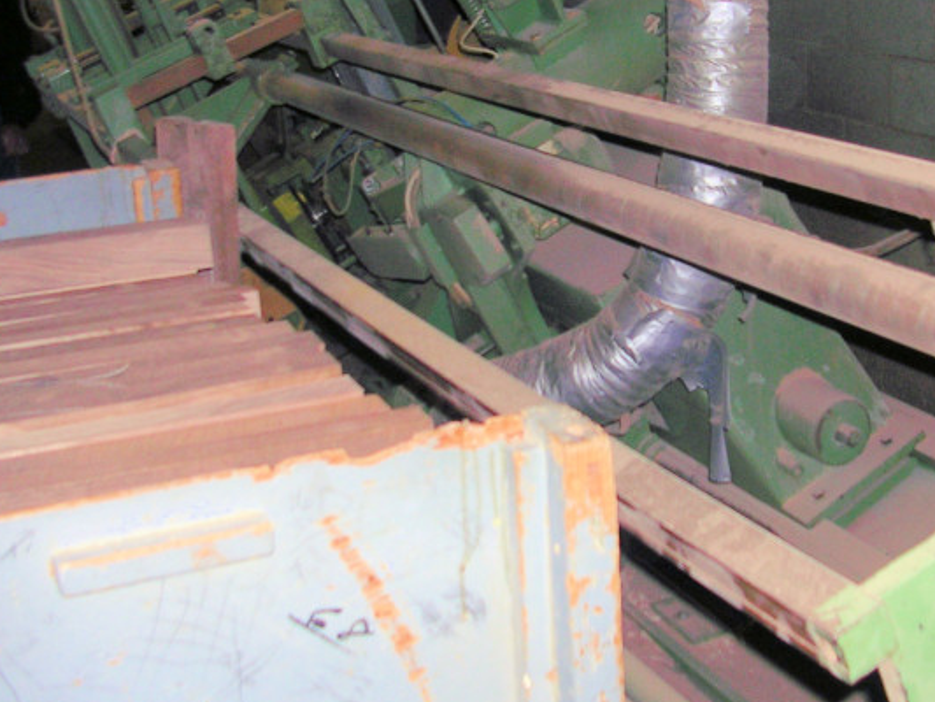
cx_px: 633
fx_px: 1540
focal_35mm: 57
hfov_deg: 33.4
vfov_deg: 25.6
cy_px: 258
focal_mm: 5.8
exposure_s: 1/60.1
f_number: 2.8
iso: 56
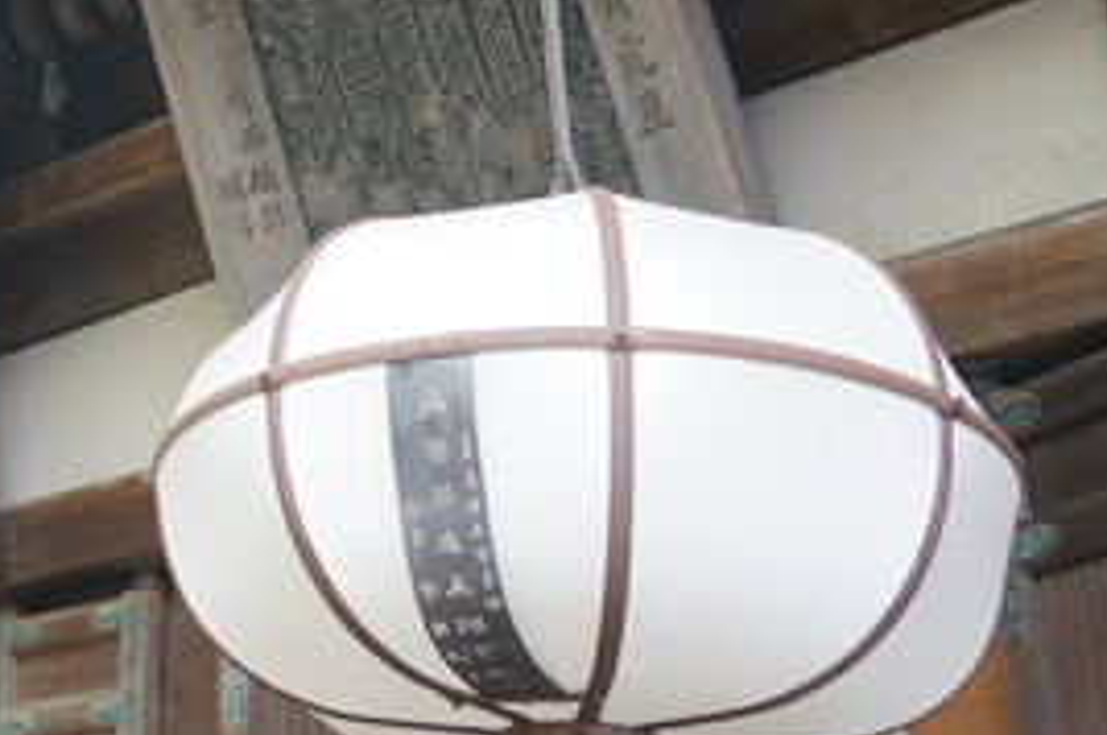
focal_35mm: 74
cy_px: 126
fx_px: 2273
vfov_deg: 18.2
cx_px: -66
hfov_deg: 25.6
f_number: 5
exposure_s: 1/40
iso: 320
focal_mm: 22
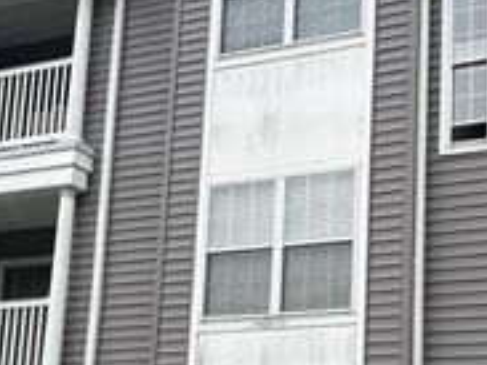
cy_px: 313
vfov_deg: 20.4
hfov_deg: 27.1
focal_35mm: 71
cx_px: 354
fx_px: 998
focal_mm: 5.96
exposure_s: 1/739
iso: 50
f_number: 1.6
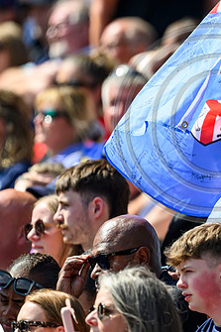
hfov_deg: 1.5
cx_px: 276
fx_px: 8259
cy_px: 148
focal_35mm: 896
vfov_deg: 2.3
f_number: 2.8
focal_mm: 400
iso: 500
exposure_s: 1/5000
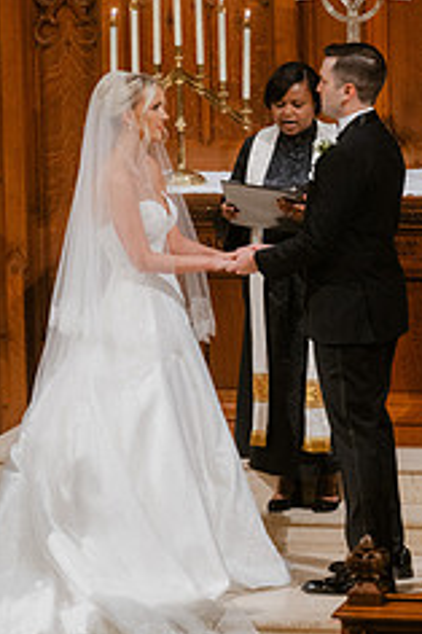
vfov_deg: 5.4
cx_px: 177
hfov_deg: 3.6
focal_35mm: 381
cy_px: 279
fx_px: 6709
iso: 2000
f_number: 2.8
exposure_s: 1/160
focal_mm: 200
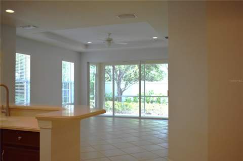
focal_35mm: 34
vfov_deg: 38.3
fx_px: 233
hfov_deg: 55.2
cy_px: 80
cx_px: 122
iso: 400
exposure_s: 1/250
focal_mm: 23
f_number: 3.8
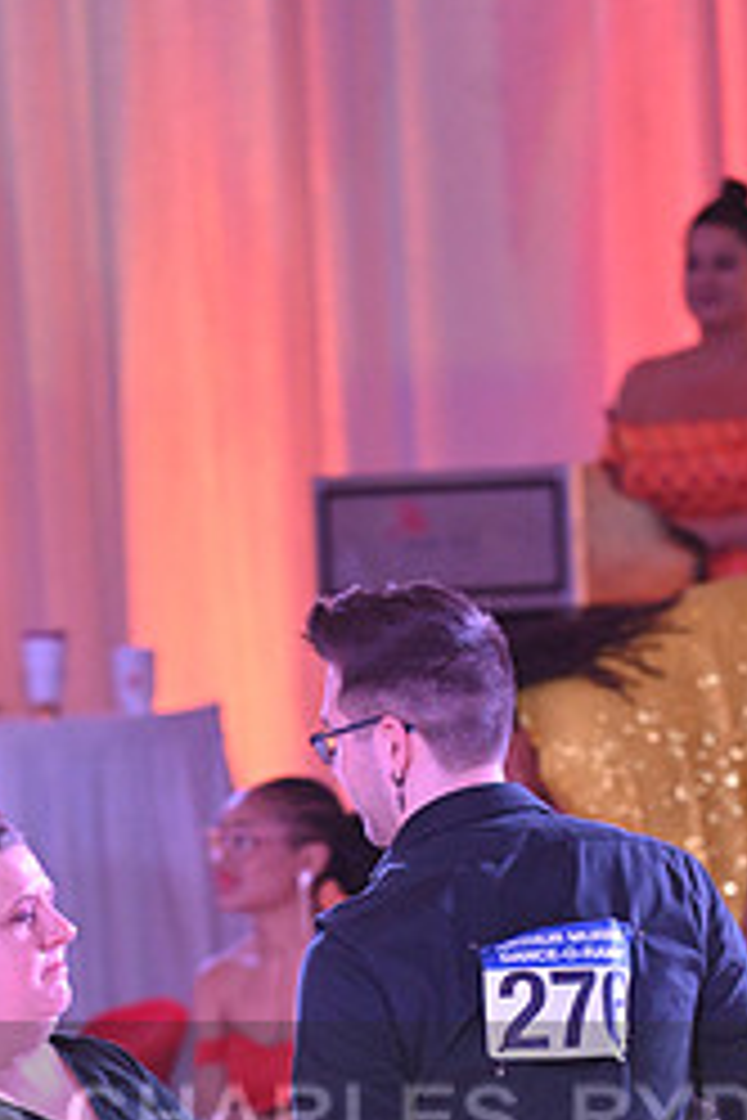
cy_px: 1174
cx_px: 344
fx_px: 14503
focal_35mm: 466
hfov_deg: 3.0
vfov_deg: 4.4
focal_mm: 200
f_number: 5
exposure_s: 1/320
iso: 2500
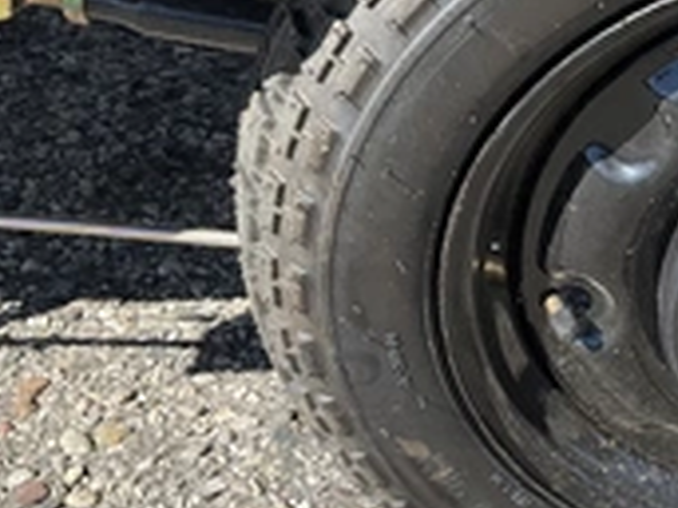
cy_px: 226
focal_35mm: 68
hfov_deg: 26.0
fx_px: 1331
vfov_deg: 21.6
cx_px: 777
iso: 25
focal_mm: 3
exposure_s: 1/997
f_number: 1.8
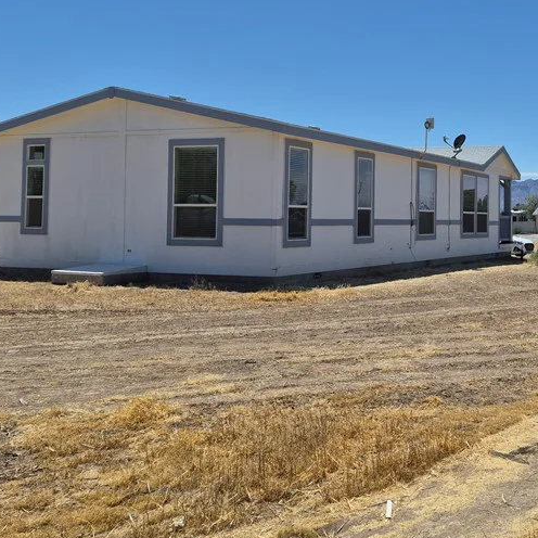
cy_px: 206
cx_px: 487
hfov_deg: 37.4
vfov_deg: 39.8
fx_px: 739
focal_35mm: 42
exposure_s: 1/7696
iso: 64
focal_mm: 5.4
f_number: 1.8
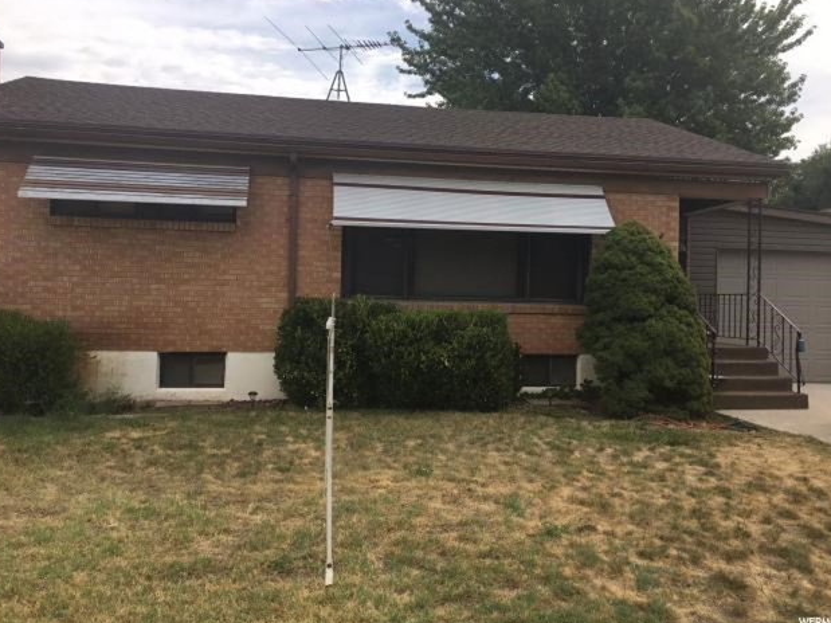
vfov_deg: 46.8
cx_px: 412
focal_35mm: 30
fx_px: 720
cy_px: 305
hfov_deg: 60.0
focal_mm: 4.15
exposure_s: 1/1083
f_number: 2.2
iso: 25
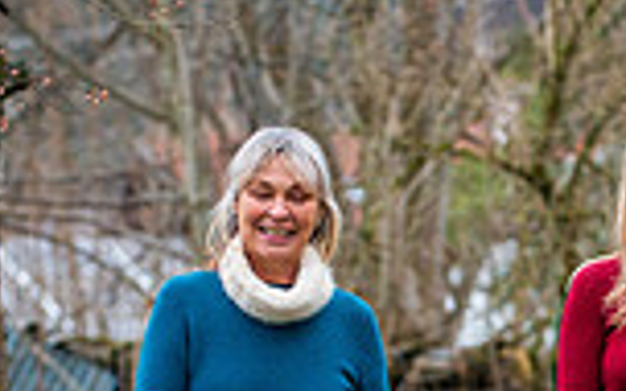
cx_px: 778
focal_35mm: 505
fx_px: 8616
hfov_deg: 4.1
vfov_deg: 2.6
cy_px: 545
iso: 800
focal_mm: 130
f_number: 5
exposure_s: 1/320
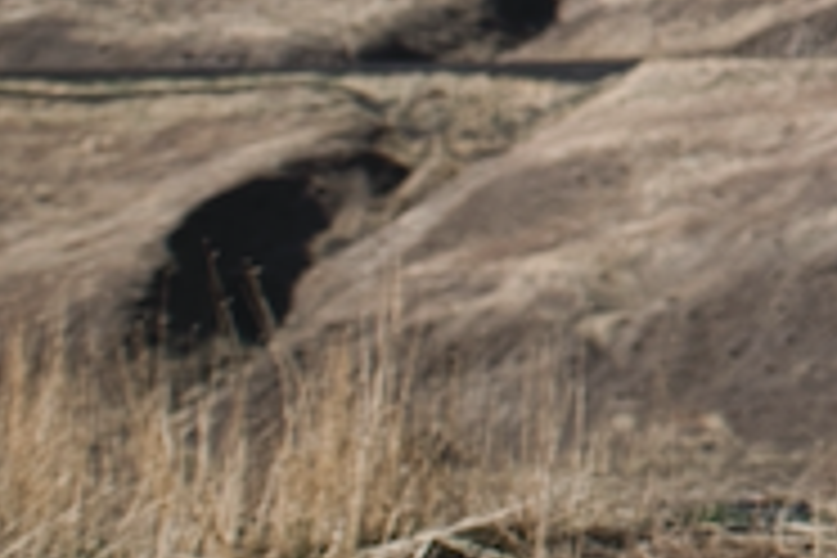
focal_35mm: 138
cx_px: 2200
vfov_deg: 8.8
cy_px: -900
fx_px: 3208
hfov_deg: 11.4
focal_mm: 20
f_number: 1.4
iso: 64
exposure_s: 1/8000
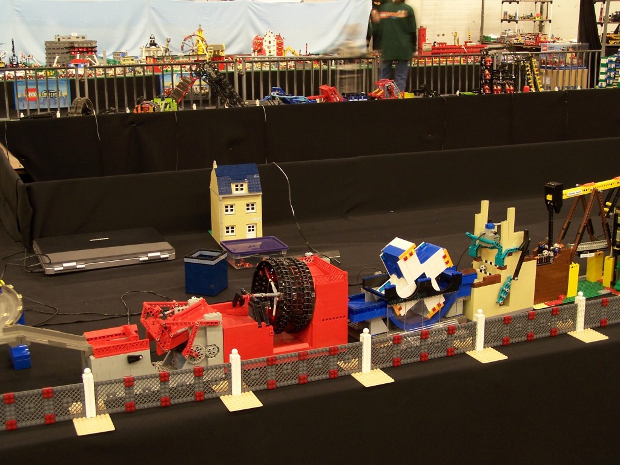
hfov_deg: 37.5
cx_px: 310
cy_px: 232
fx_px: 913
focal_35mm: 51
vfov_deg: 28.6
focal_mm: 8.5
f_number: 3
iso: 80
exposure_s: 1/2
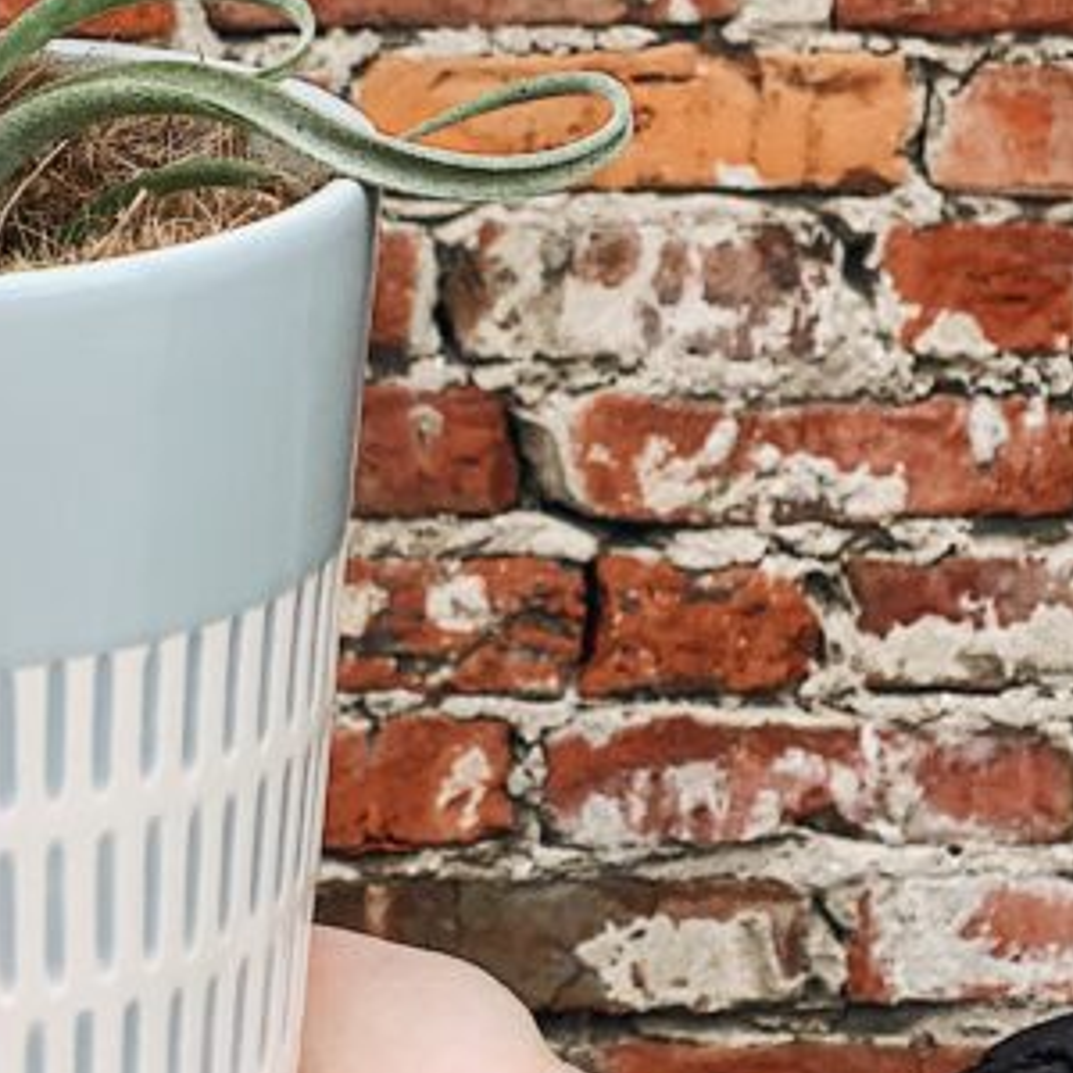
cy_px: -129
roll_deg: -0.2
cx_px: -207
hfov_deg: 10.9
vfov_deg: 11.0
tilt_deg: -8.7
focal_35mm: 157
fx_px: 5506
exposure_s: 1/167
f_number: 2.4
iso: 16
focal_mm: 6
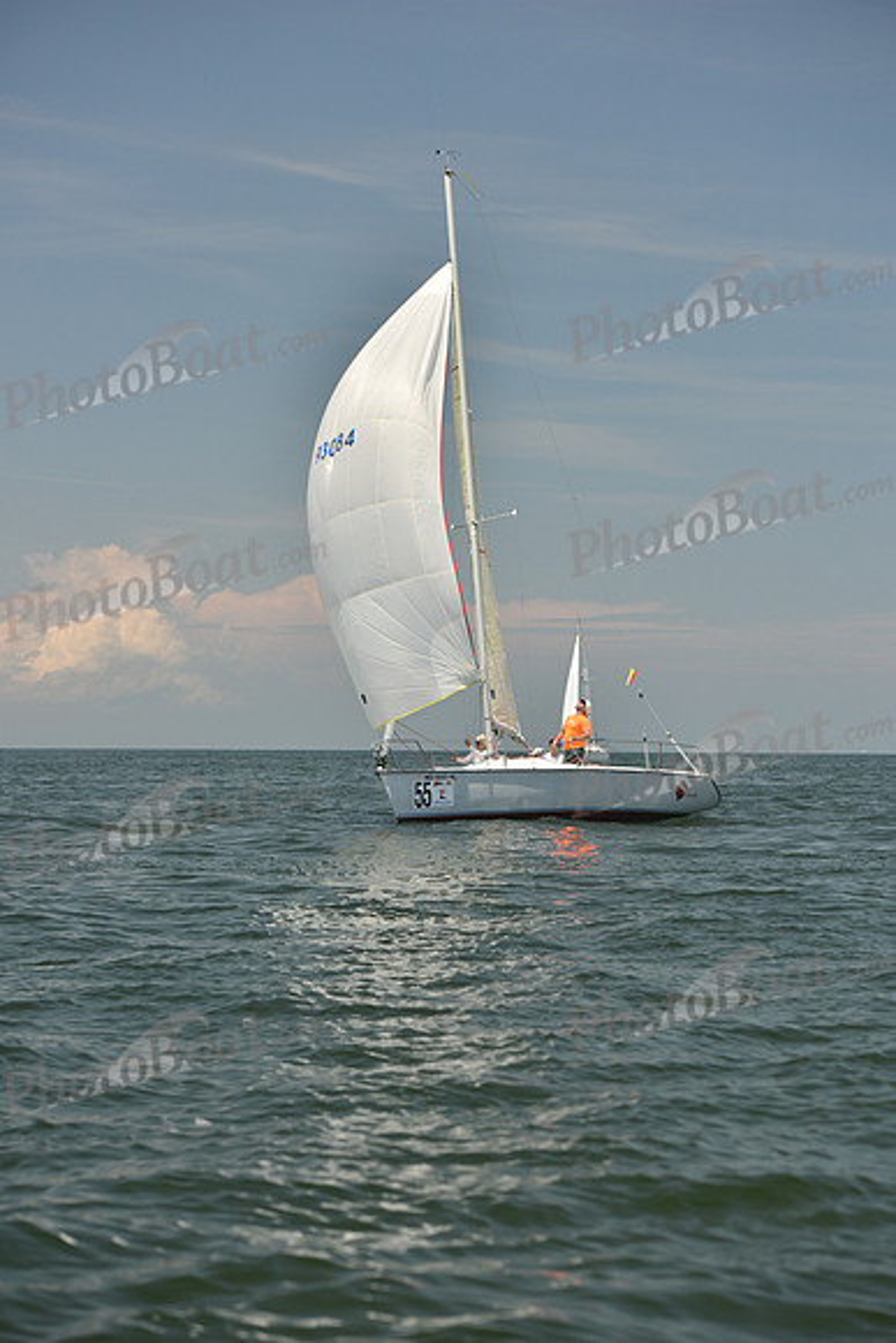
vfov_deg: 21.5
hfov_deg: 14.4
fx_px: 3544
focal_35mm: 95
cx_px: 448
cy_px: 672
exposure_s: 1/1250
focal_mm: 95
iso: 320
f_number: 5
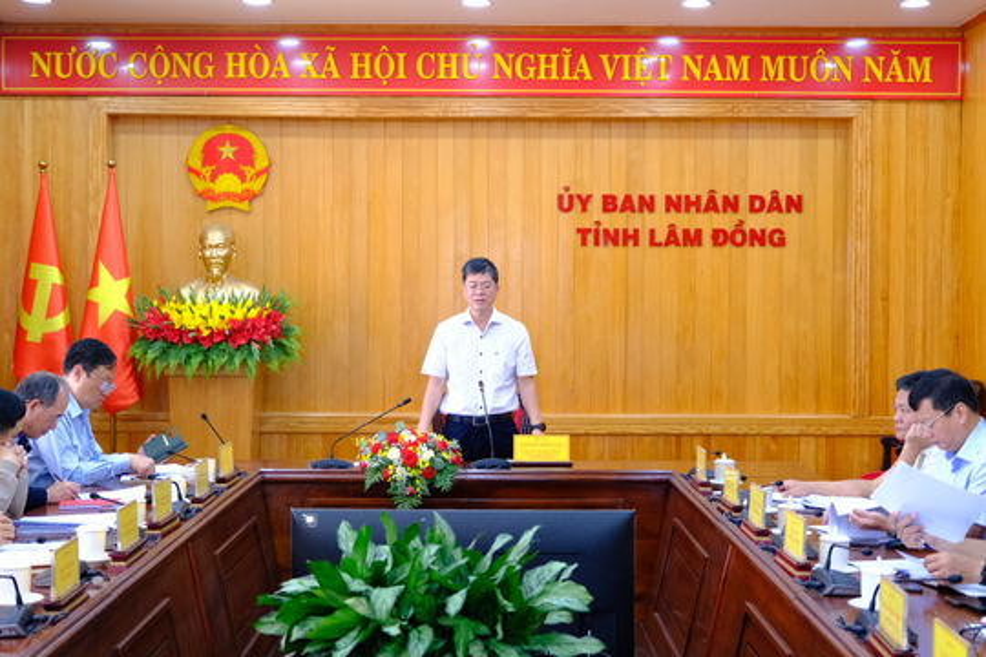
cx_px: 493
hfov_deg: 35.6
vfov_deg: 24.2
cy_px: 328
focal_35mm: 56
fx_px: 1534
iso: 1600
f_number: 4
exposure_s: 1/160
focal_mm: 37.6
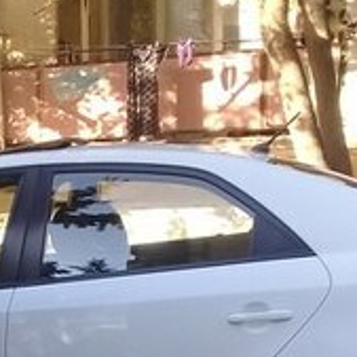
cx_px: 49
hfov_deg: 16.1
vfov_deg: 15.4
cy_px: 478
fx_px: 1248
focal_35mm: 107
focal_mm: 3.3
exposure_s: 1/140
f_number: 2.2
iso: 50
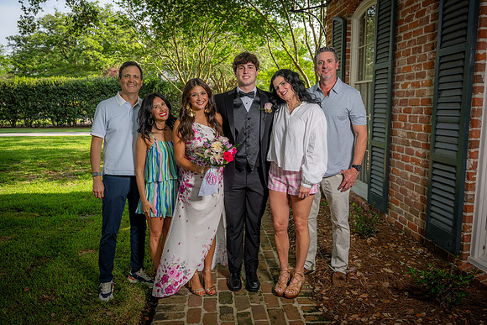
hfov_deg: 61.9
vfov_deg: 43.6
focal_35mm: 30
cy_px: 162
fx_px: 406
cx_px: 244
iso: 100
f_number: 5.6
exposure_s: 1/160
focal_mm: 30
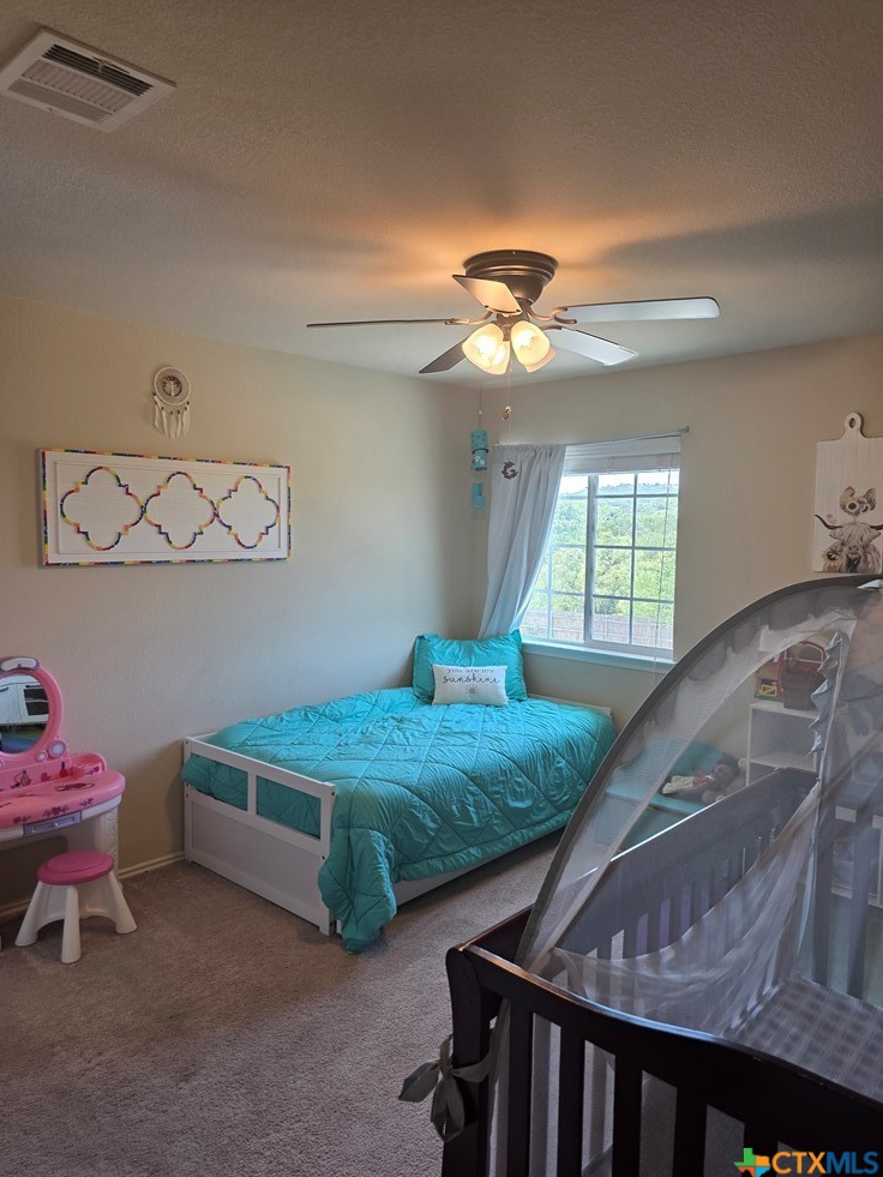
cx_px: 446
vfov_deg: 71.6
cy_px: 591
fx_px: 816
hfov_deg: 56.8
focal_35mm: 24
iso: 100
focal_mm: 6.3
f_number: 1.7
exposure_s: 1/120
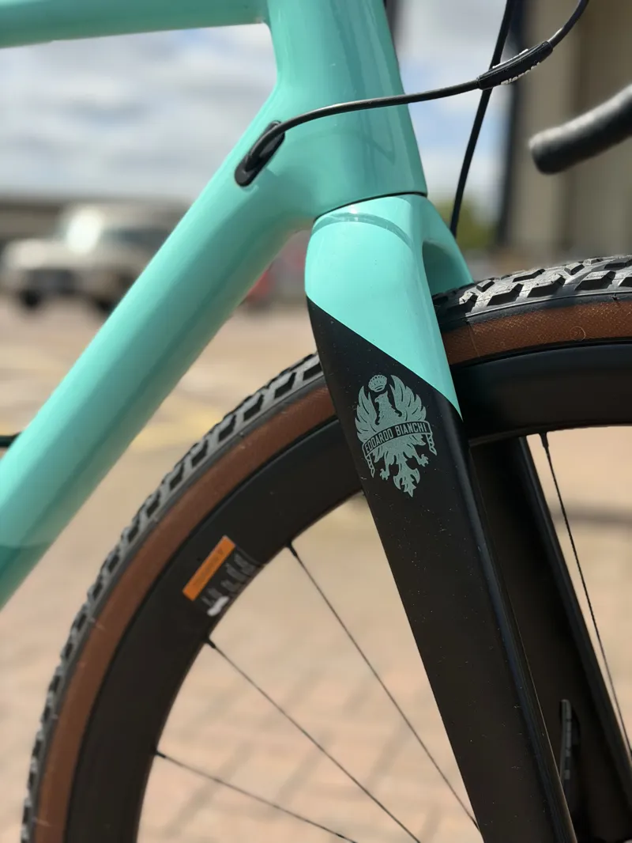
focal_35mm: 48
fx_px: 1168
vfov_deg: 39.6
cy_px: 422
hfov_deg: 30.3
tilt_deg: -6.8
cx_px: 316
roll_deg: -4.2
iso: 64
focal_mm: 6.76
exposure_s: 1/4587
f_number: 1.78
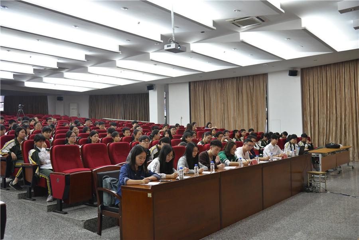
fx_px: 319
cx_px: 180
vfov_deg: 41.1
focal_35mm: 32
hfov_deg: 58.7
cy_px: 120
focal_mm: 32
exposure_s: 1/50
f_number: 4.5
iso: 1250
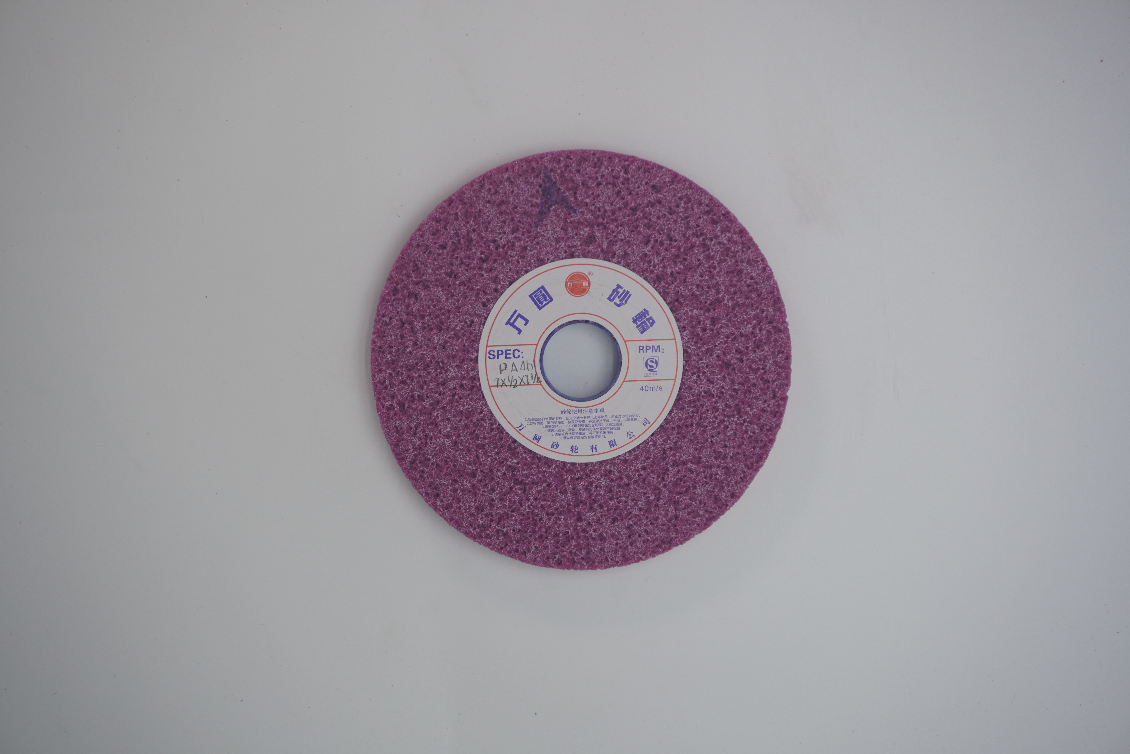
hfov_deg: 42.3
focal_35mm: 46
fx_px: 1459
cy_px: 377
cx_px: 565
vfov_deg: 28.9
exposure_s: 1/125
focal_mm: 31
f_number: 5
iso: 125
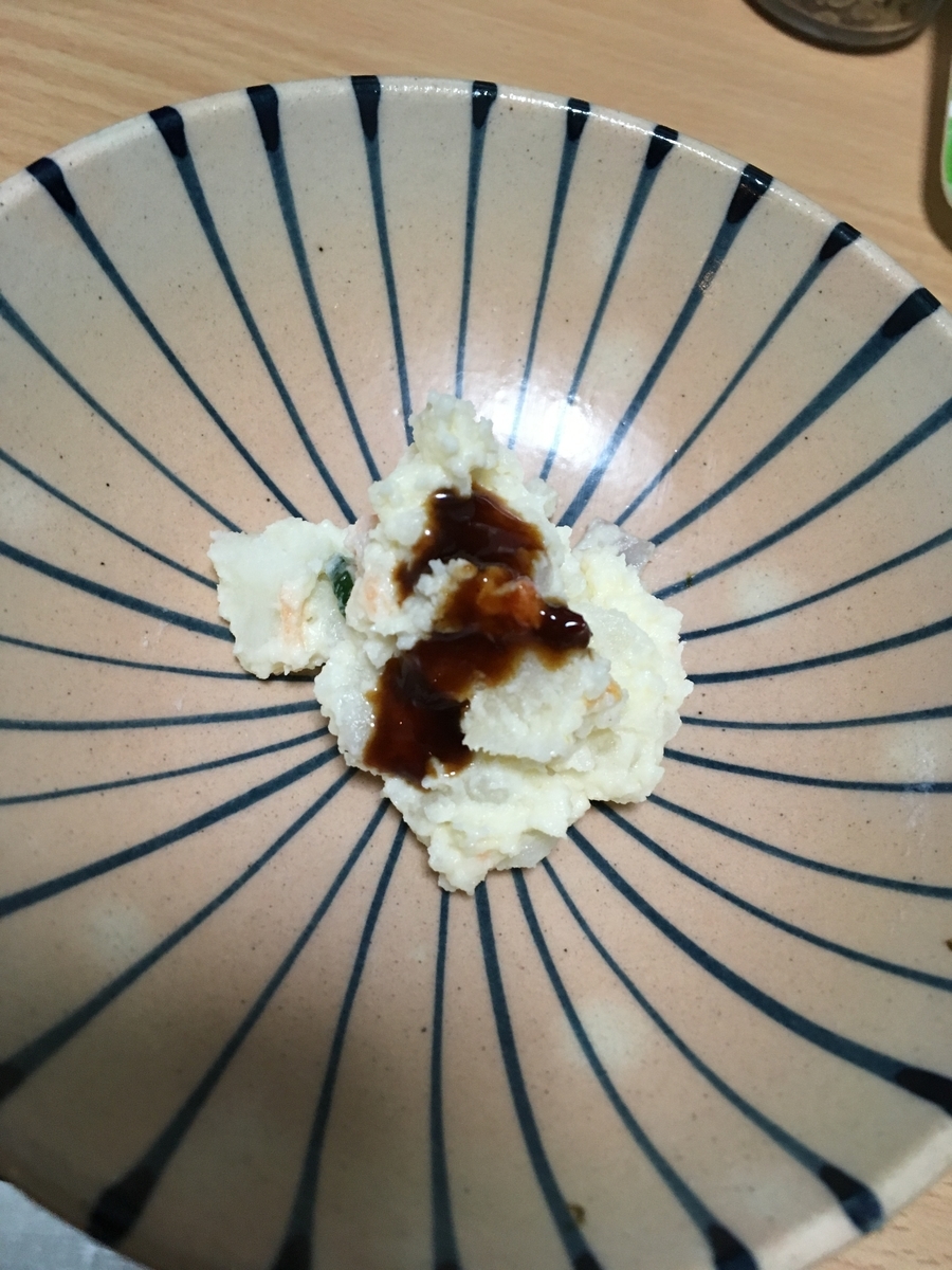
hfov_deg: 48.2
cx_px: 476
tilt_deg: -63.5
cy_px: 635
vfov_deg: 61.7
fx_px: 1063
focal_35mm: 29
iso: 100
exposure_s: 1/30
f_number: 2.2
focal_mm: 4.15
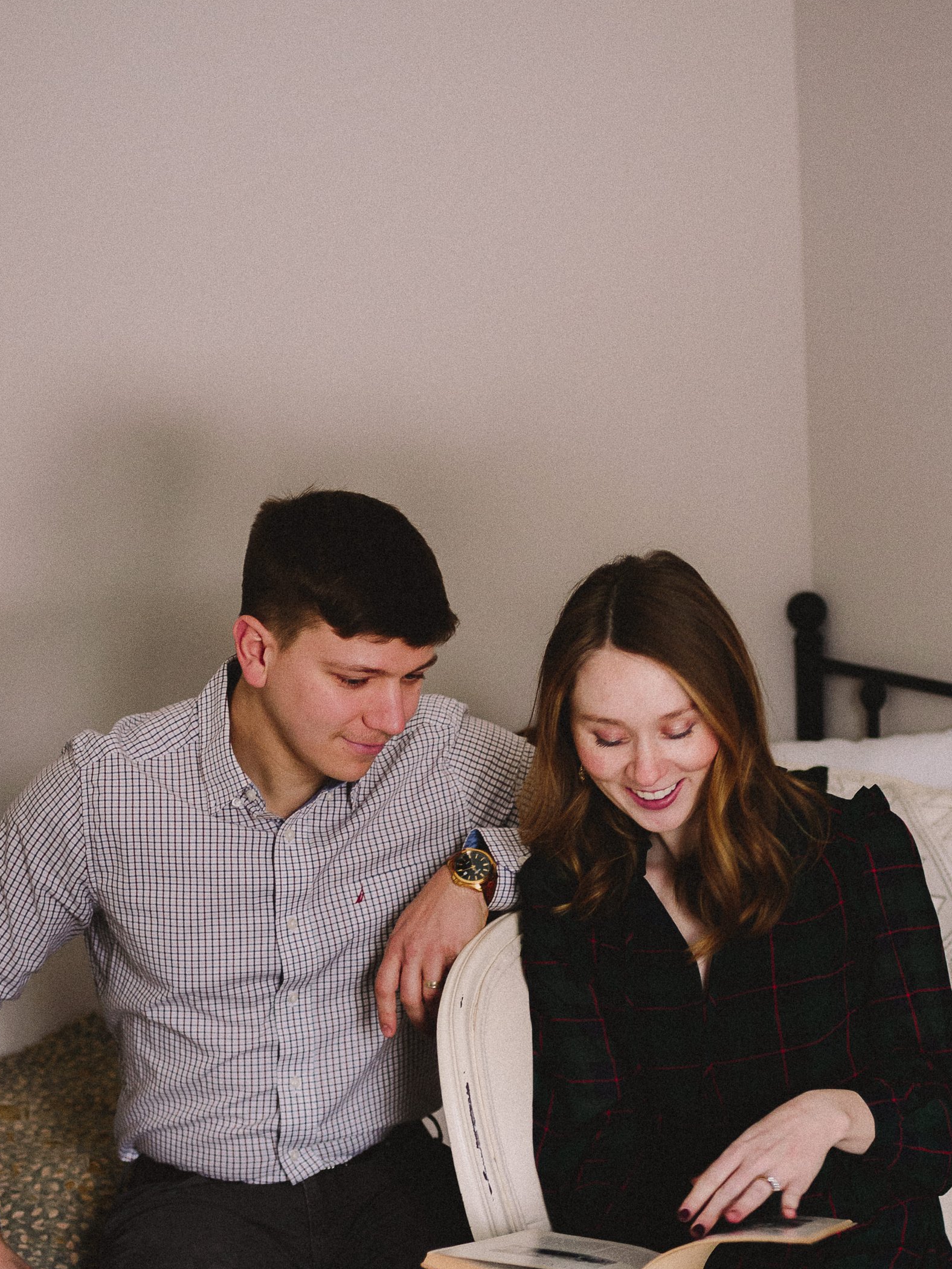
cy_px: 770
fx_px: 2200
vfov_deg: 32.1
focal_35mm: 60
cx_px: 576
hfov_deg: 24.4
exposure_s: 1/160
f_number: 1.8
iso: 1600
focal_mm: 35
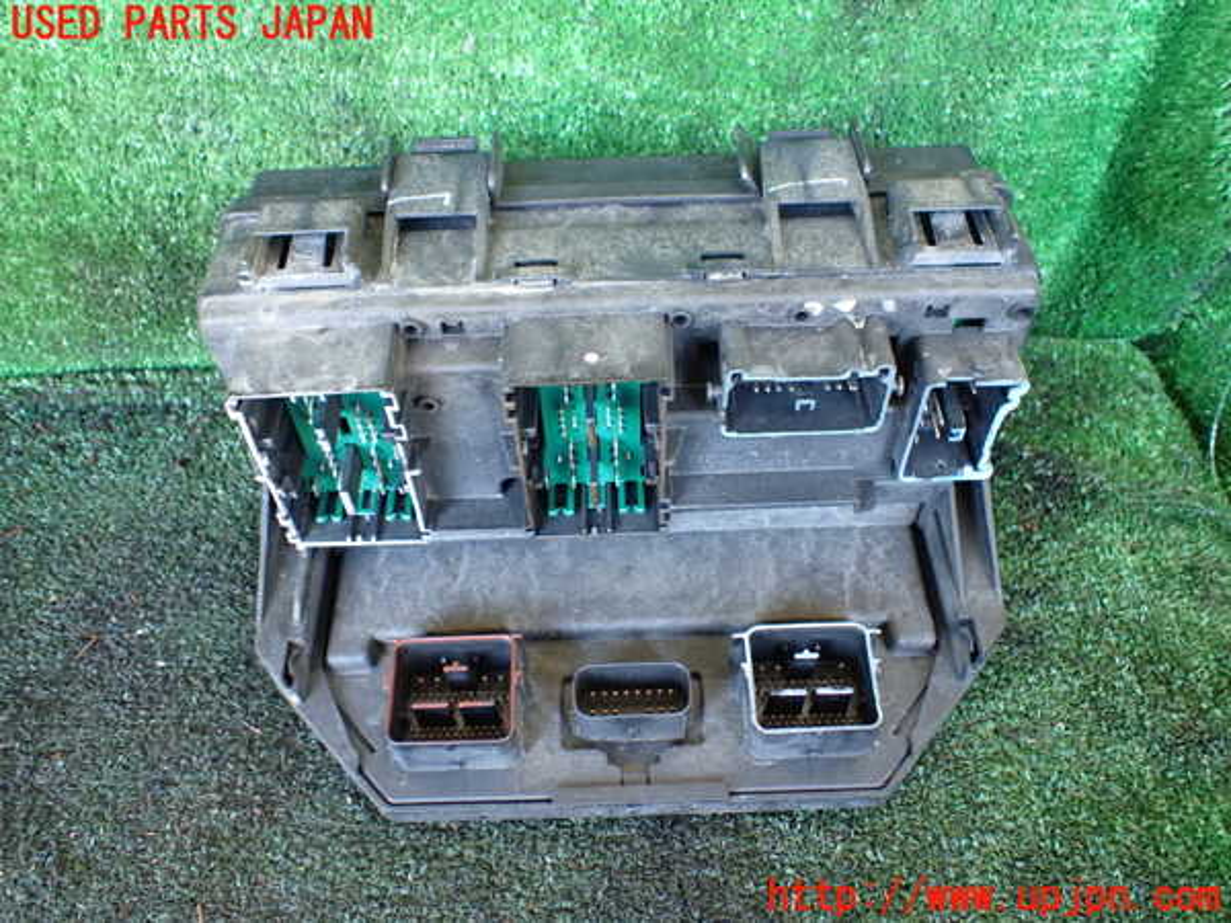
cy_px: 462
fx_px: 1067
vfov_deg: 46.8
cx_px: 616
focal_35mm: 30
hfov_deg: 60.0
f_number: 2.3
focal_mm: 5.4
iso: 800
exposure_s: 1/50
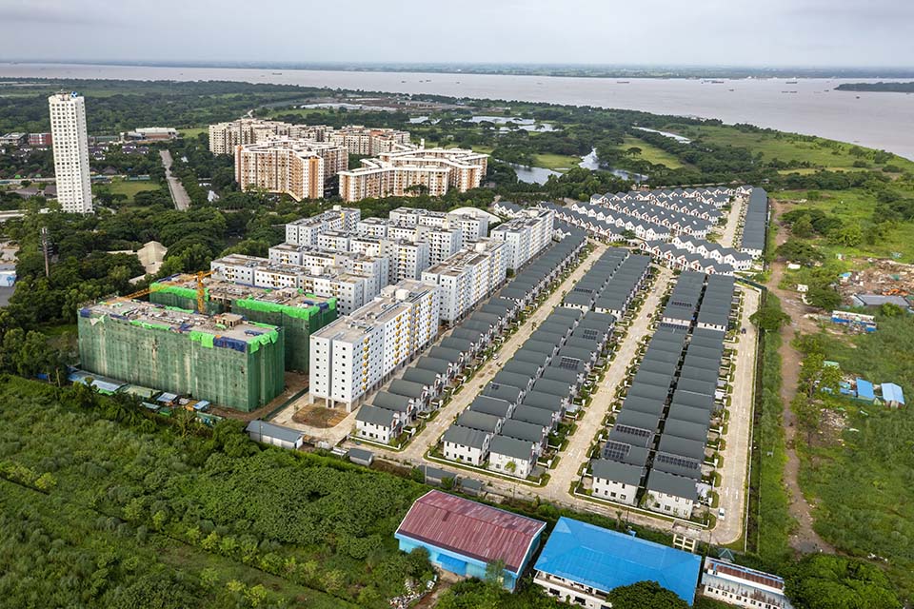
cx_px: 457
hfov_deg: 65.5
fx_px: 711
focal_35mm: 28
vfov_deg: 46.4
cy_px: 304
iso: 100
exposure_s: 1/240
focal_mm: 10.26
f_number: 6.3
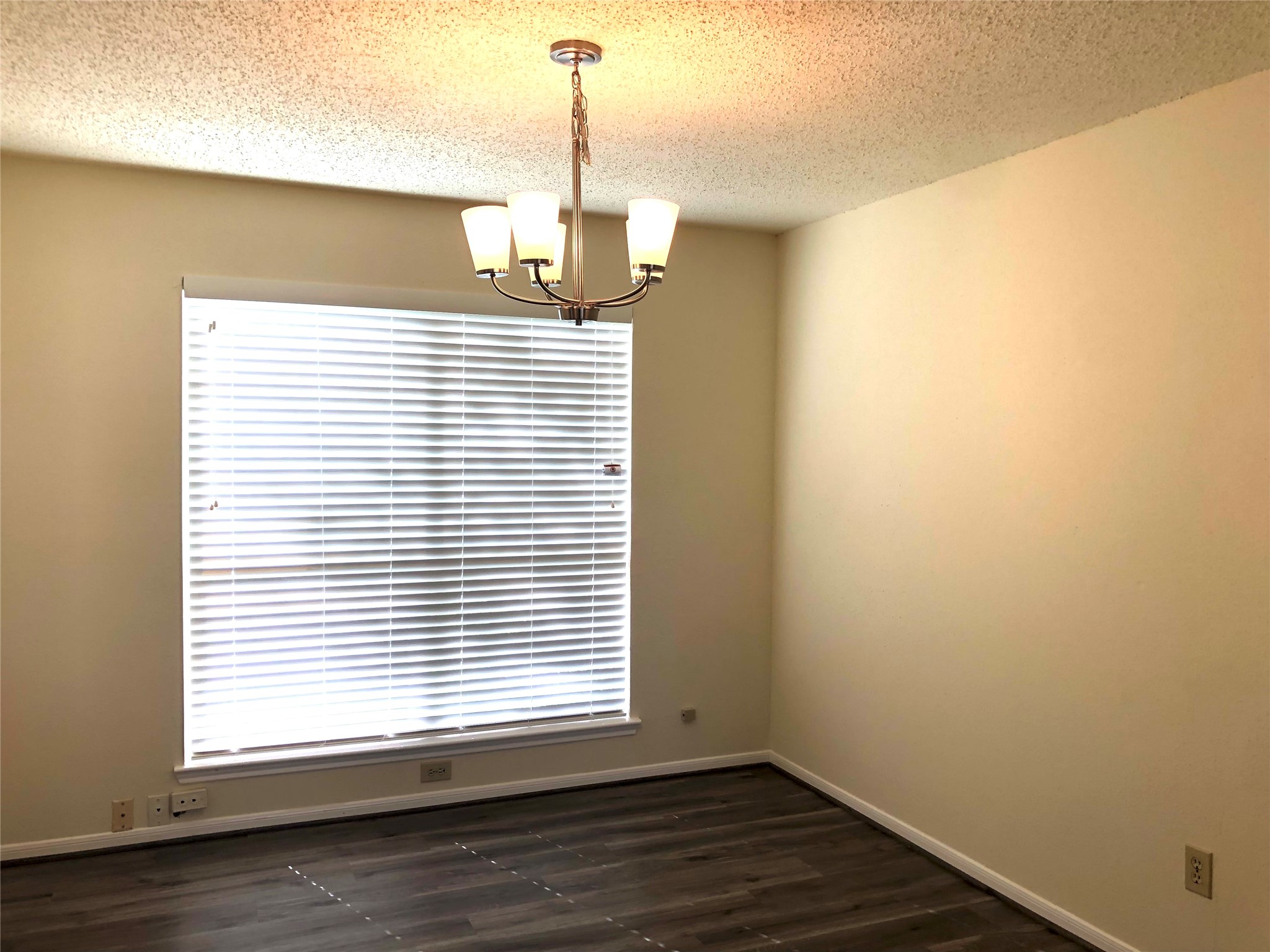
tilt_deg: -3.0
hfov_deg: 63.4
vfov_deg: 49.7
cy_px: 476
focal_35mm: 28
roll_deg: +0.0
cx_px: 635
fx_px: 1027
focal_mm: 4
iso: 25
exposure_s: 1/120
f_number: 1.8
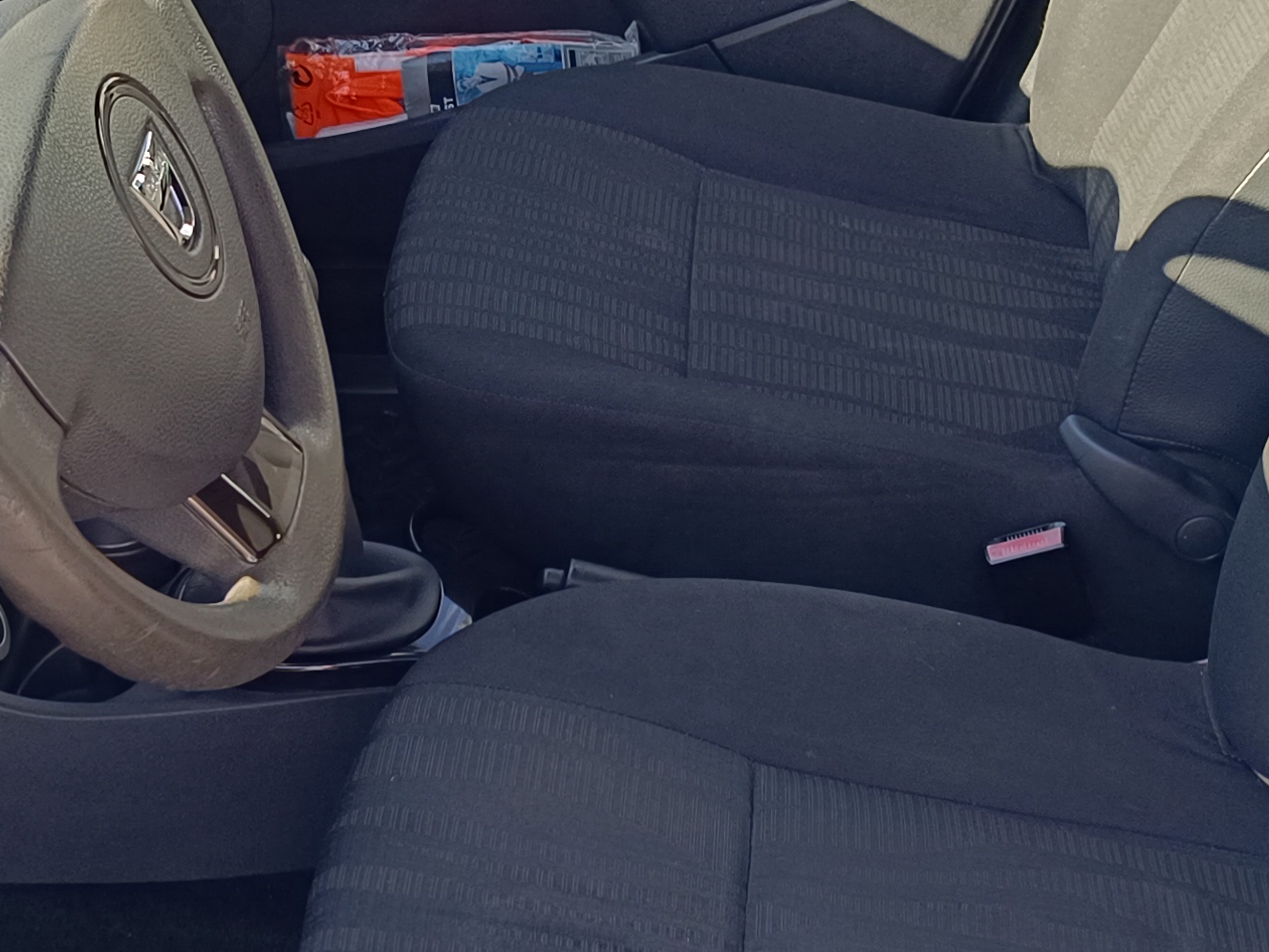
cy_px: 582
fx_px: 2713
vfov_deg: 19.9
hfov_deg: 26.3
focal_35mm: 74
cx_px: 578
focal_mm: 5.59
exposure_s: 1/133
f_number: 1.88
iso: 51
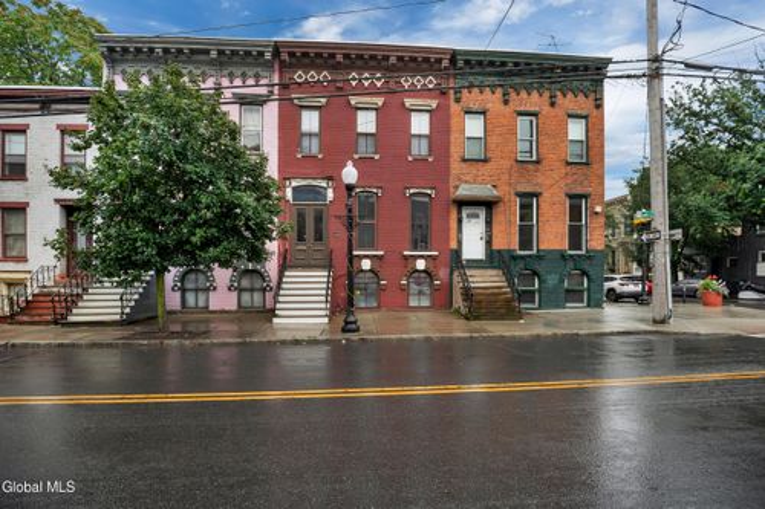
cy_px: 254
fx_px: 340
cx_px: 382
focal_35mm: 16
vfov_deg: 73.7
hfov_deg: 96.8
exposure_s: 1/100
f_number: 4
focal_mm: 16
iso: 250
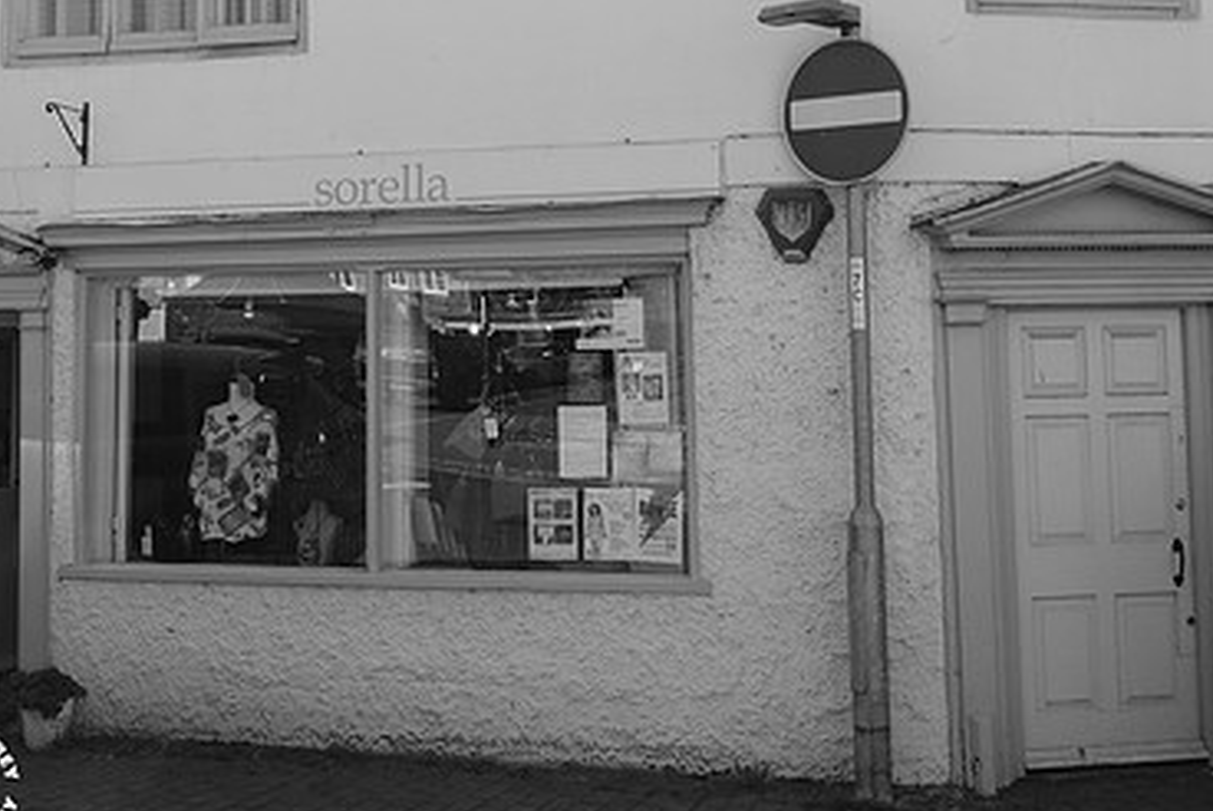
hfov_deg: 38.8
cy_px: 137
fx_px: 1720
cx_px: 547
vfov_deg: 26.0
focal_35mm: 51
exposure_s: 1/160
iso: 200
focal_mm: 16.6
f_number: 9
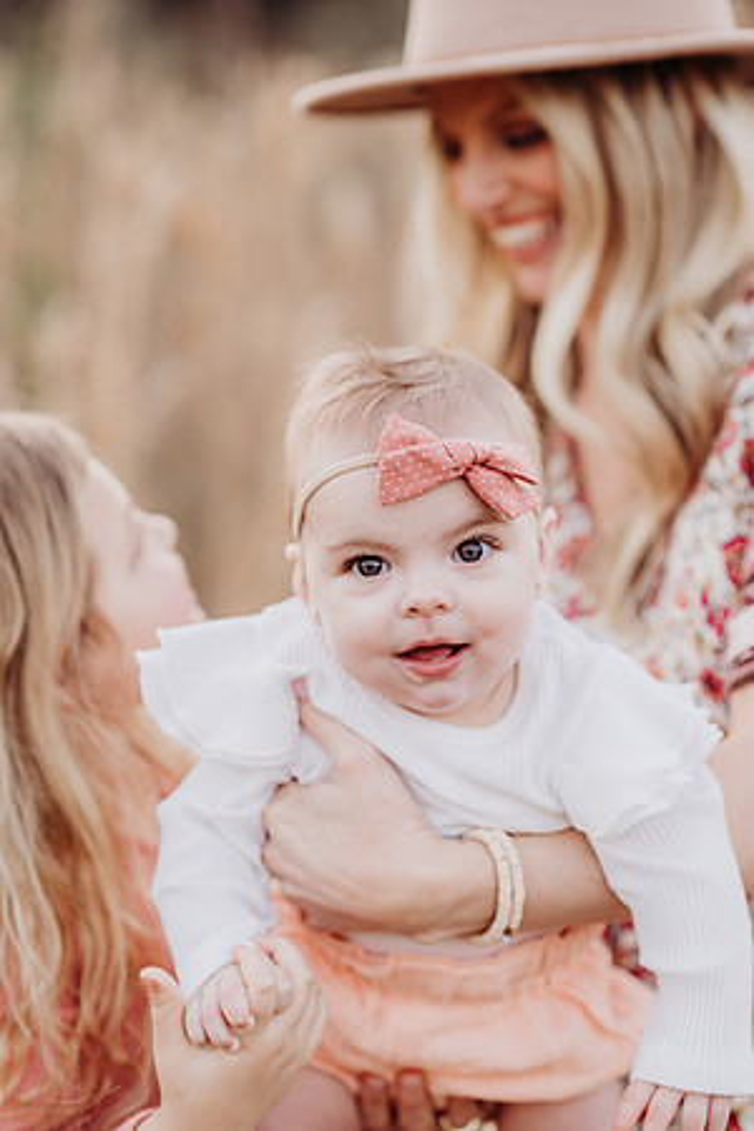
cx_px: 377
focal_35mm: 85
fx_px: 2670
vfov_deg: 23.9
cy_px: 566
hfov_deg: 16.1
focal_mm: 85
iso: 320
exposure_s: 1/320
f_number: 2.5
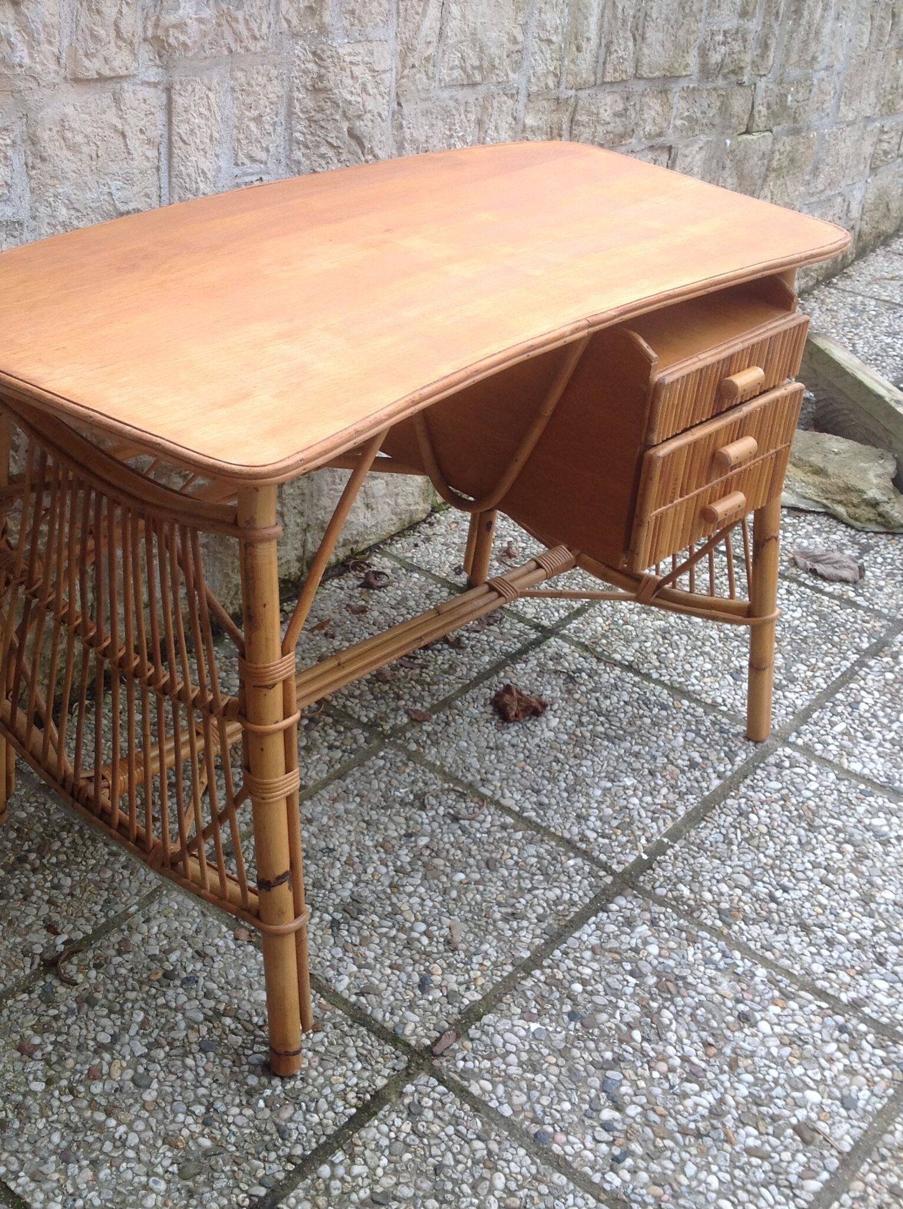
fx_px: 1535
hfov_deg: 32.8
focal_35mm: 44
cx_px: 409
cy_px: 622
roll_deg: -5.9
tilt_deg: -27.8
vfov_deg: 43.0
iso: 50
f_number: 2.4
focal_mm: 4.28
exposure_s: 1/60
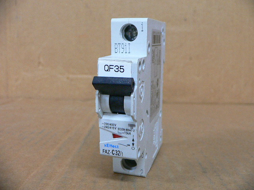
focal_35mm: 35
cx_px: 127
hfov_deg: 52.6
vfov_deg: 40.7
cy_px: 95
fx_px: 257
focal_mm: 4.6
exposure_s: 1/15
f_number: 2.8
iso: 200
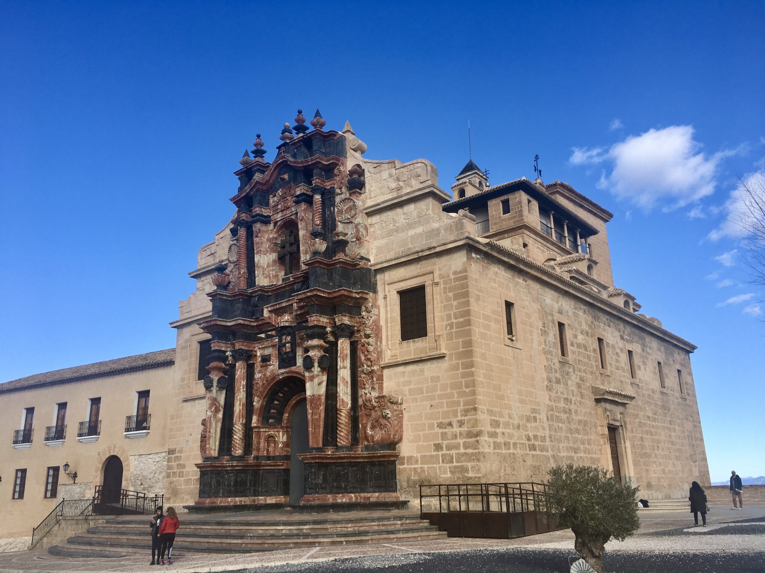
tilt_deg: +19.3
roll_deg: +0.8
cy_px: 286
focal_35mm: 29
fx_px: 641
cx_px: 382
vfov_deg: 48.2
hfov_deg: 61.7
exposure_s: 1/962
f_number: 2.2
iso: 25
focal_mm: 4.15
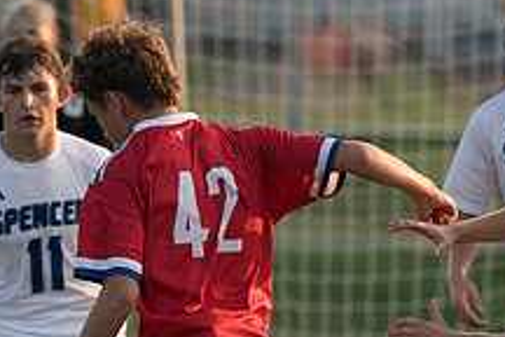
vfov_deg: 1.5
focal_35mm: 901
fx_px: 12638
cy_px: 420
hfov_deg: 2.3
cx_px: 260
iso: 250
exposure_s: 1/1250
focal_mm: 178
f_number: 2.8
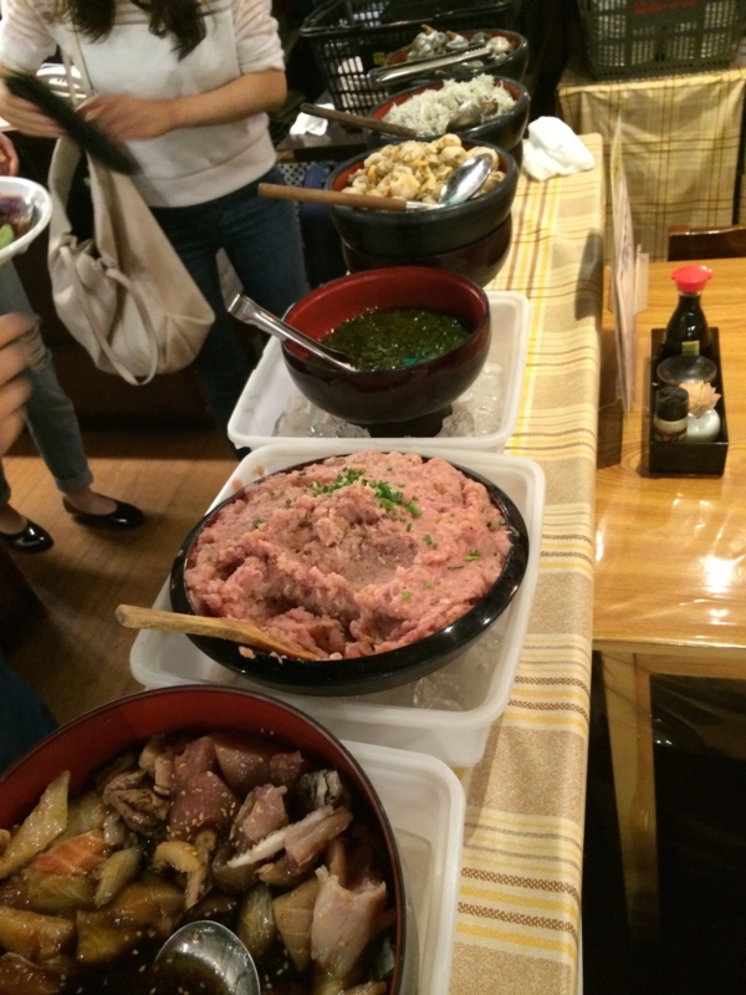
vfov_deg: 60.0
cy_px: 498
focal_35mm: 30
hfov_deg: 46.8
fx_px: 862
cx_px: 373
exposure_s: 1/20
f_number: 2.2
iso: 320
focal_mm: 4.12
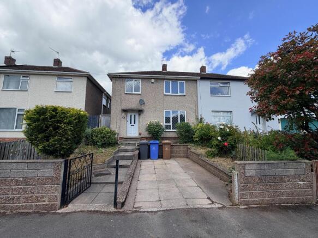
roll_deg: +0.7
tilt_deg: +8.2
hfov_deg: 102.1
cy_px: 119
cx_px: 159
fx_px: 129
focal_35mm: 14
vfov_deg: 85.7
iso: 32
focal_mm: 2.22
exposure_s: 1/770
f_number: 2.2
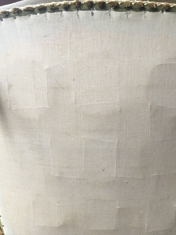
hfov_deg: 29.6
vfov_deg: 37.9
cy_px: 177
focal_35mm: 49
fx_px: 332
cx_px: 104
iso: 80
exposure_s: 1/17
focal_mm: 4.15
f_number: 2.2
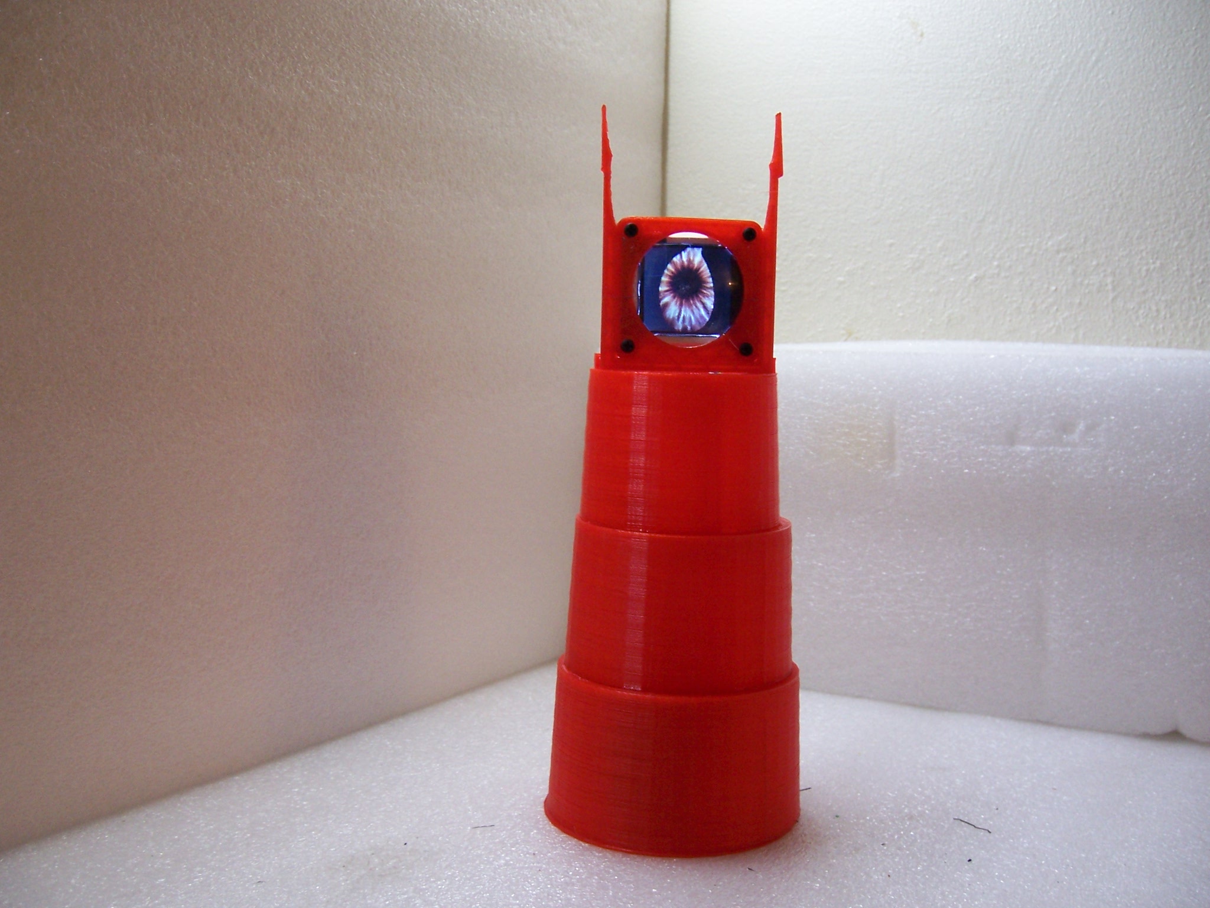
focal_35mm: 36
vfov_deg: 39.7
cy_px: 454
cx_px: 605
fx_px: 1258
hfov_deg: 51.4
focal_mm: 6.2
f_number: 2.8
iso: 160
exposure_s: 1/15
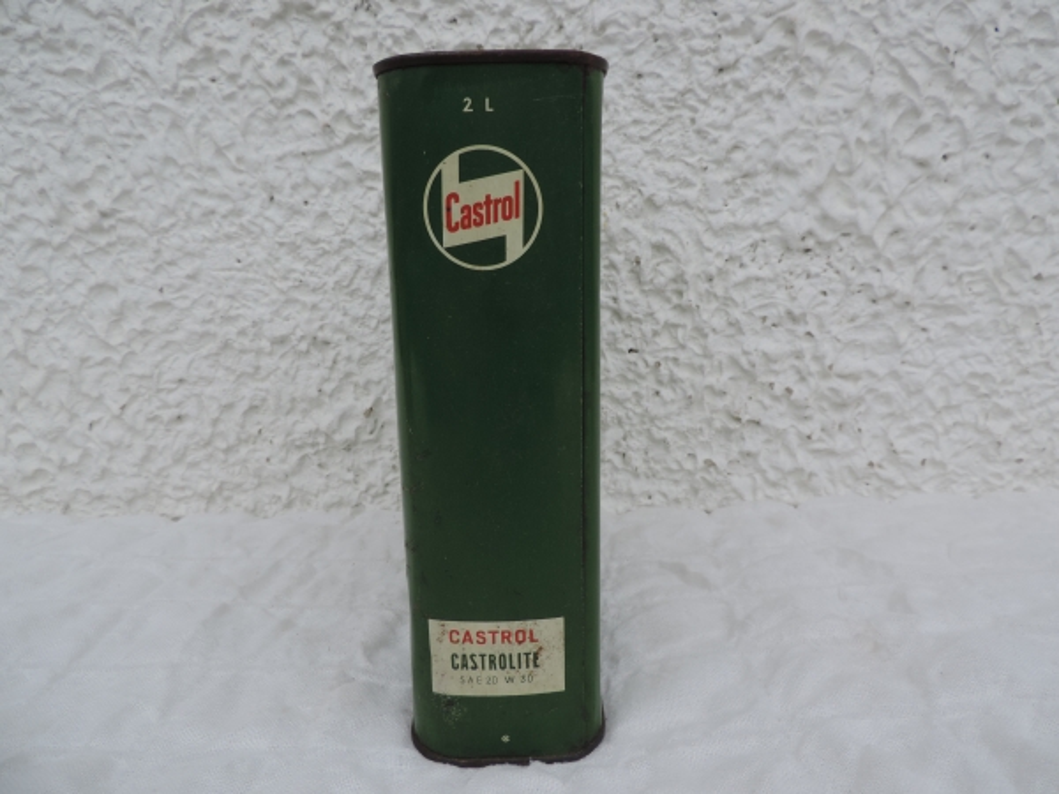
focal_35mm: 24
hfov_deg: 71.6
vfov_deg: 56.8
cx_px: 530
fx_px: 734
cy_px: 397
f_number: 3
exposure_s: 1/500
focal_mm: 4.3
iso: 80
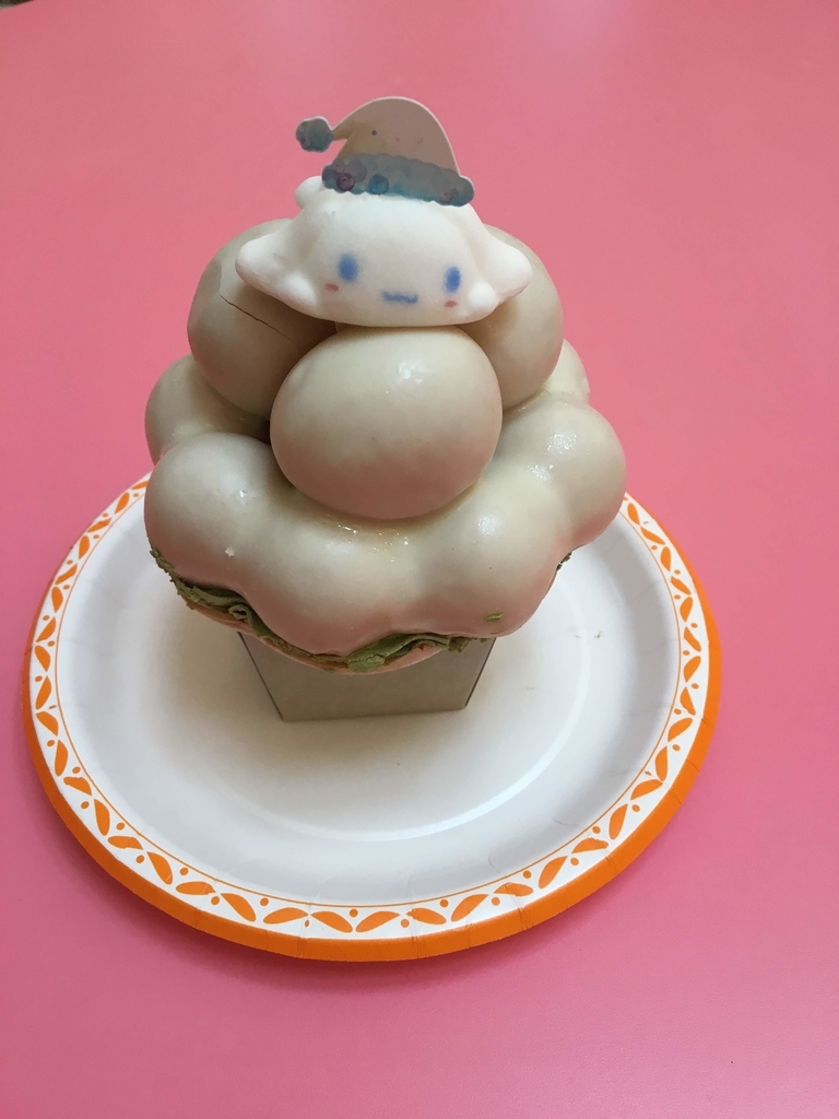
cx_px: 420
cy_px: 560
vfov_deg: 61.7
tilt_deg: -46.5
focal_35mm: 29
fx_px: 937
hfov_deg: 48.2
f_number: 2.2
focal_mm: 4.15
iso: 25
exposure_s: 1/30
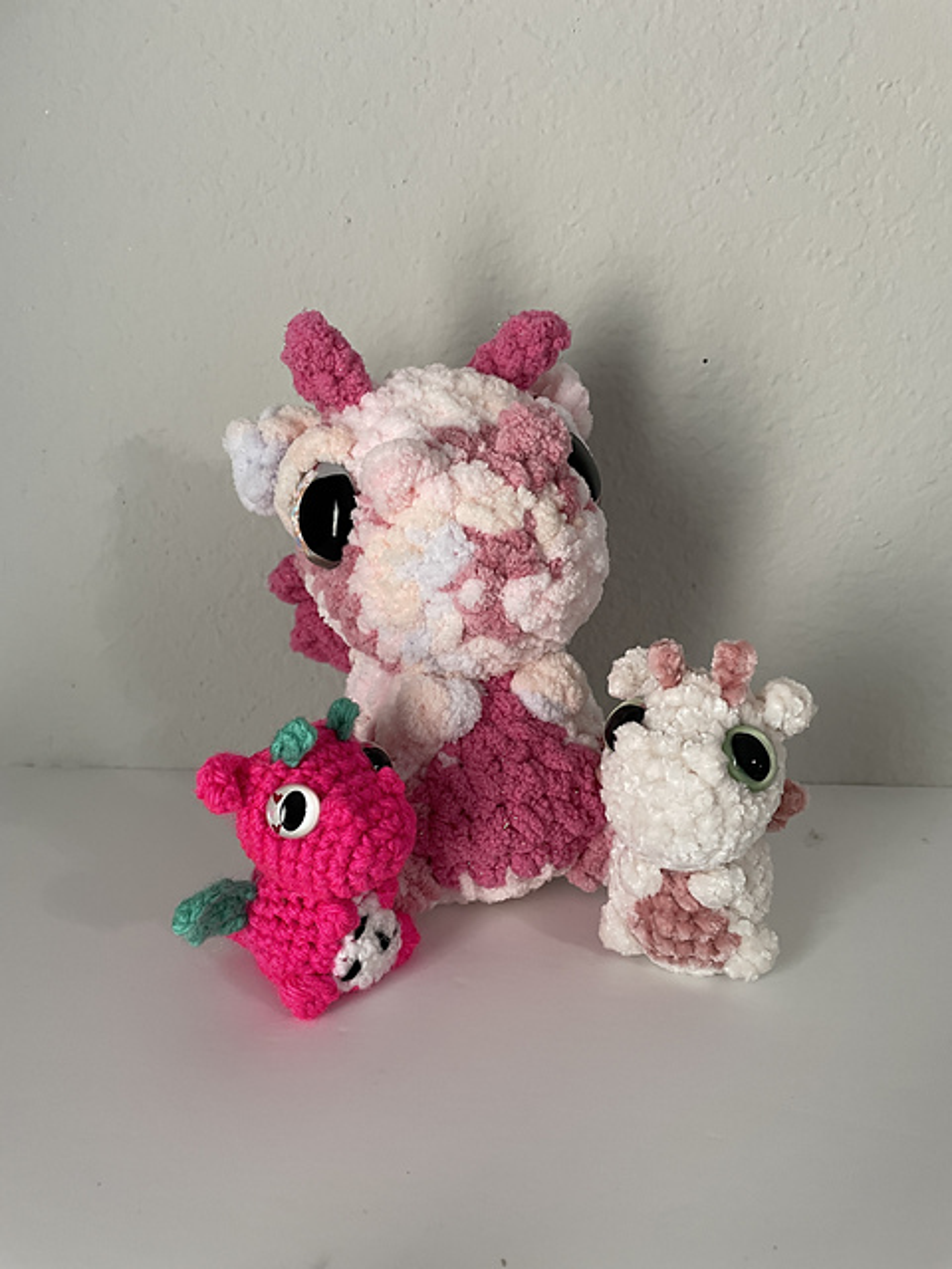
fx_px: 953
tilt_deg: -19.5
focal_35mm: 26
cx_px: 476
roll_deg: -0.8
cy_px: 634
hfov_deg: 53.1
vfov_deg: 67.3
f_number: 1.6
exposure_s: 1/60
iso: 200
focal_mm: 4.2
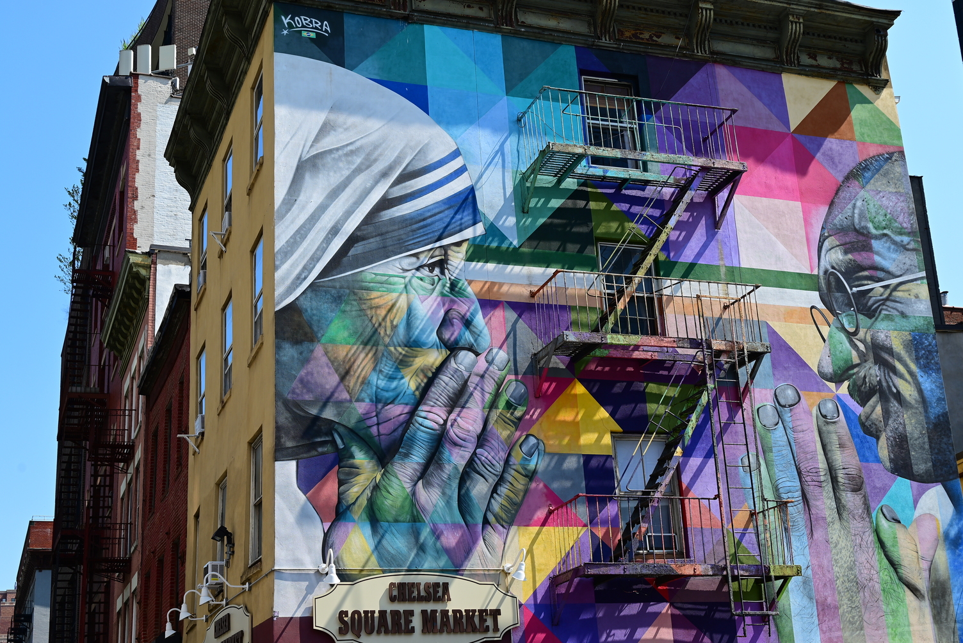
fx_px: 1284
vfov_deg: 28.1
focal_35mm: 48
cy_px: 322
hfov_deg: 41.1
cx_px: 482
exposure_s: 1/200
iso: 100
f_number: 8
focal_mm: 48
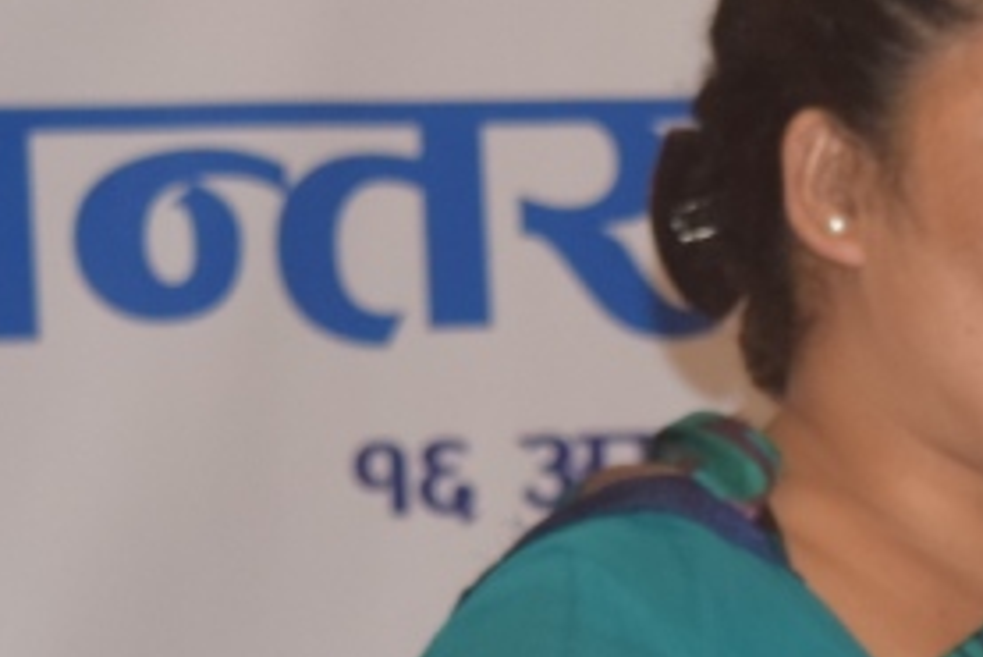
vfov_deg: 6.2
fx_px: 6065
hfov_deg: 9.2
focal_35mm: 222
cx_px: 838
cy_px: 506
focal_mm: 40
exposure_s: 1/60
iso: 900
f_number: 5
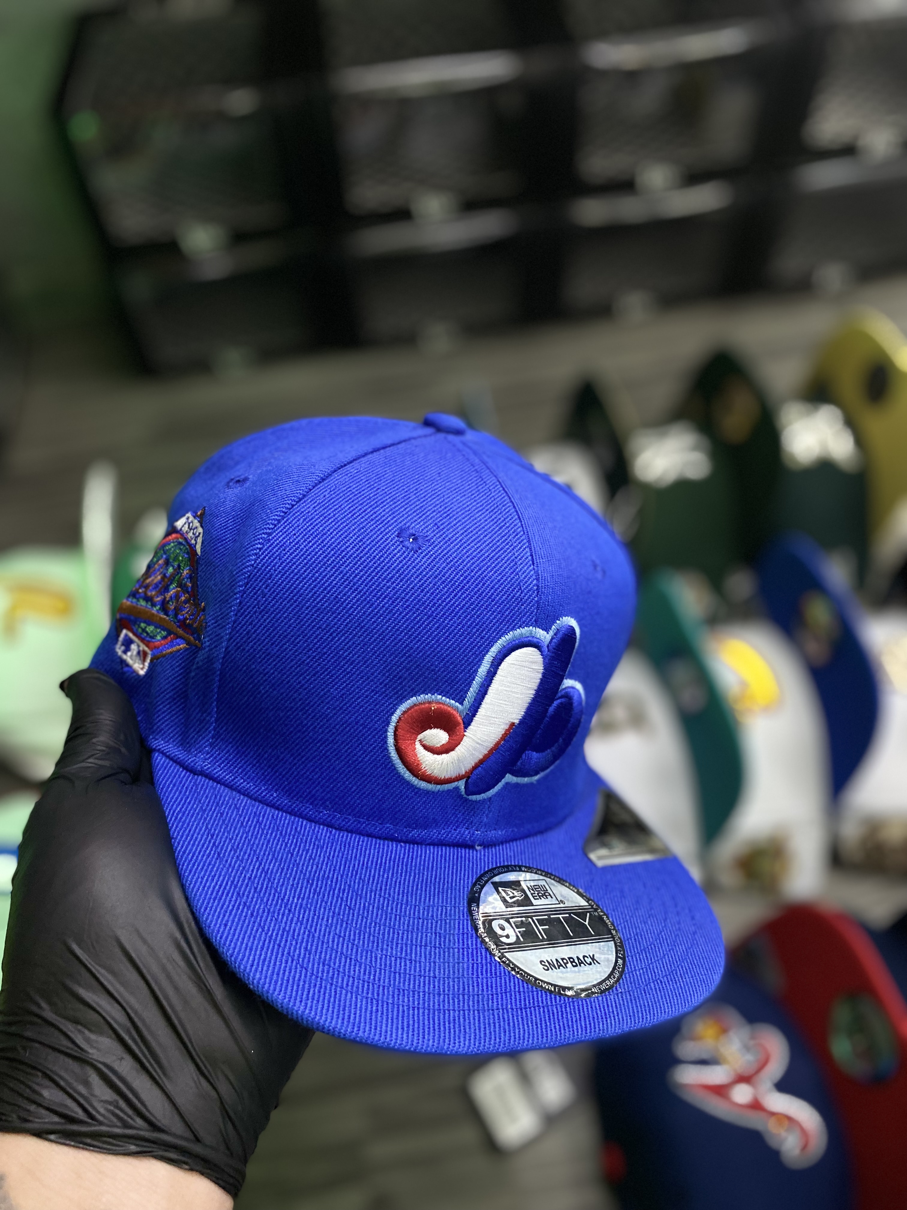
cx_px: 454
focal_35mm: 26
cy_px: 605
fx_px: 908
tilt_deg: -52.2
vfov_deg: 67.3
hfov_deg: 53.1
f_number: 1.8
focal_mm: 4.25
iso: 250
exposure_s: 1/60
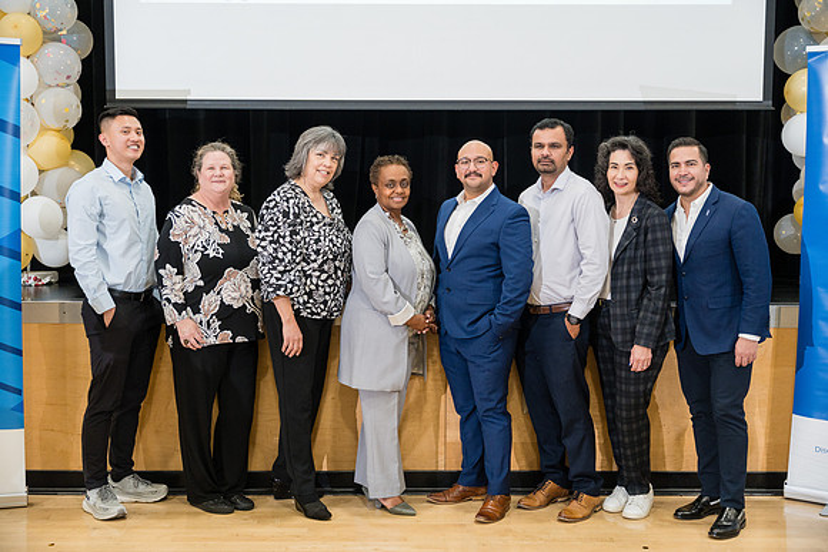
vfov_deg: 30.6
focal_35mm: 44
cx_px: 414
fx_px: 1010
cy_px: 276
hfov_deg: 44.6
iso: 1600
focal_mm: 43.9
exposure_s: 1/250
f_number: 2.8
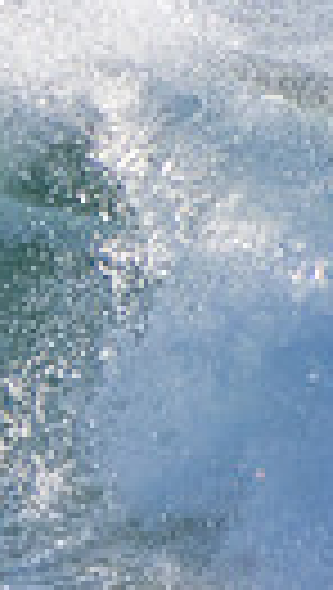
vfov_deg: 0.8
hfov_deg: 0.4
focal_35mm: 2774
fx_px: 43405
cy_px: 250
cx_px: -698
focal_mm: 400
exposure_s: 1/2000
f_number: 5.6
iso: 180
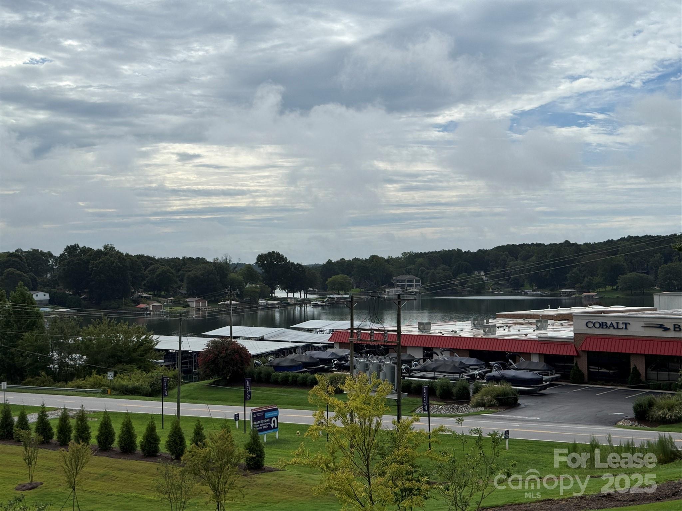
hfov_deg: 39.7
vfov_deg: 30.3
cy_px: 256
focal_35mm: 48
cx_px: 341
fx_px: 946
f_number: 1.78
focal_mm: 6.76
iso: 64
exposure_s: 1/8772
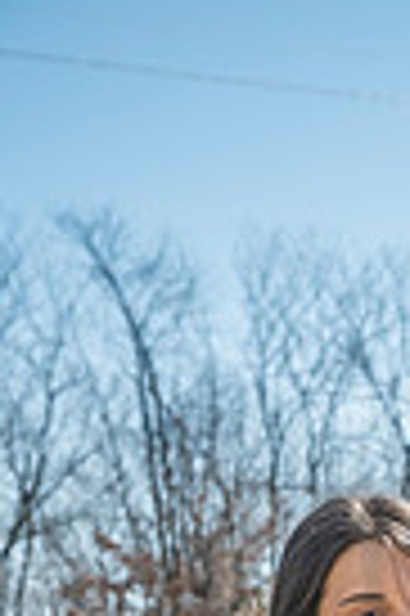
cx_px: 581
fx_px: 3545
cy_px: 994
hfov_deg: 6.5
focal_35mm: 207
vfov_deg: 9.6
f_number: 8
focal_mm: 63
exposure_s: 1/640
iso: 400
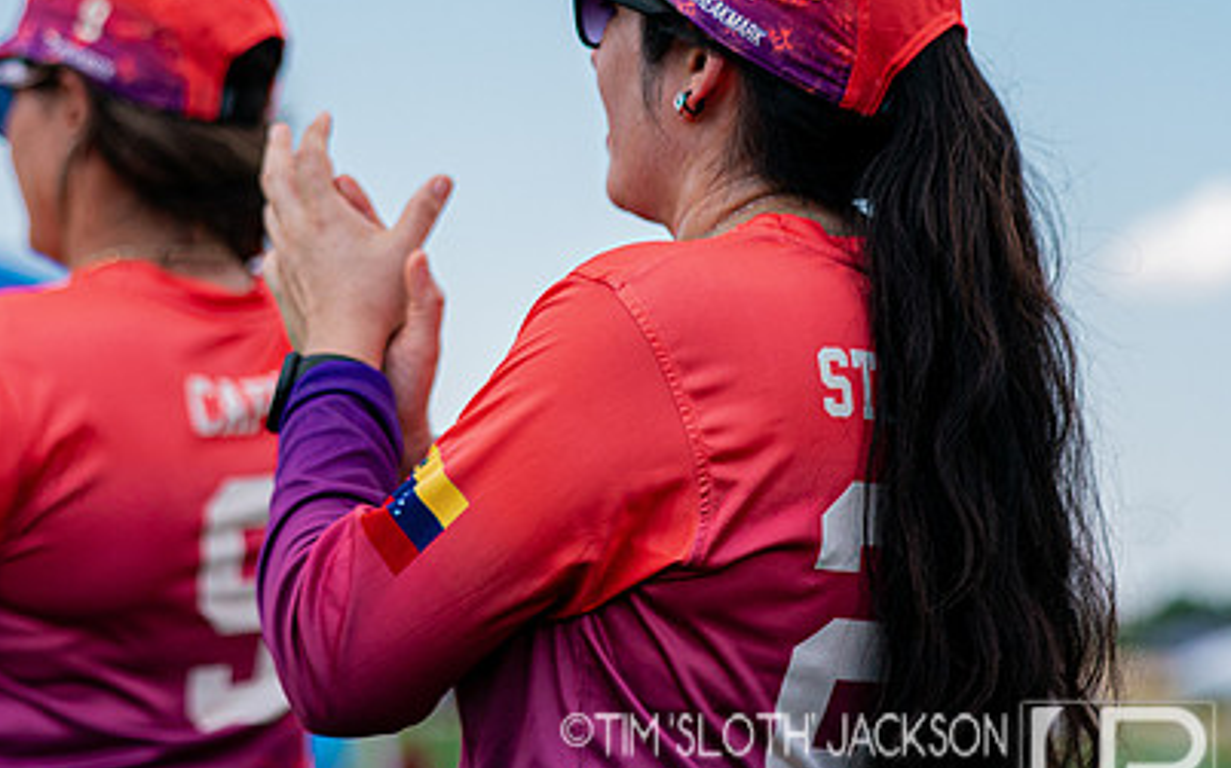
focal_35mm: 179
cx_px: 470
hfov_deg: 11.7
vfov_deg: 7.3
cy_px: 169
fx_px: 6004
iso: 400
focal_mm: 90
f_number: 2.8
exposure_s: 1/4000
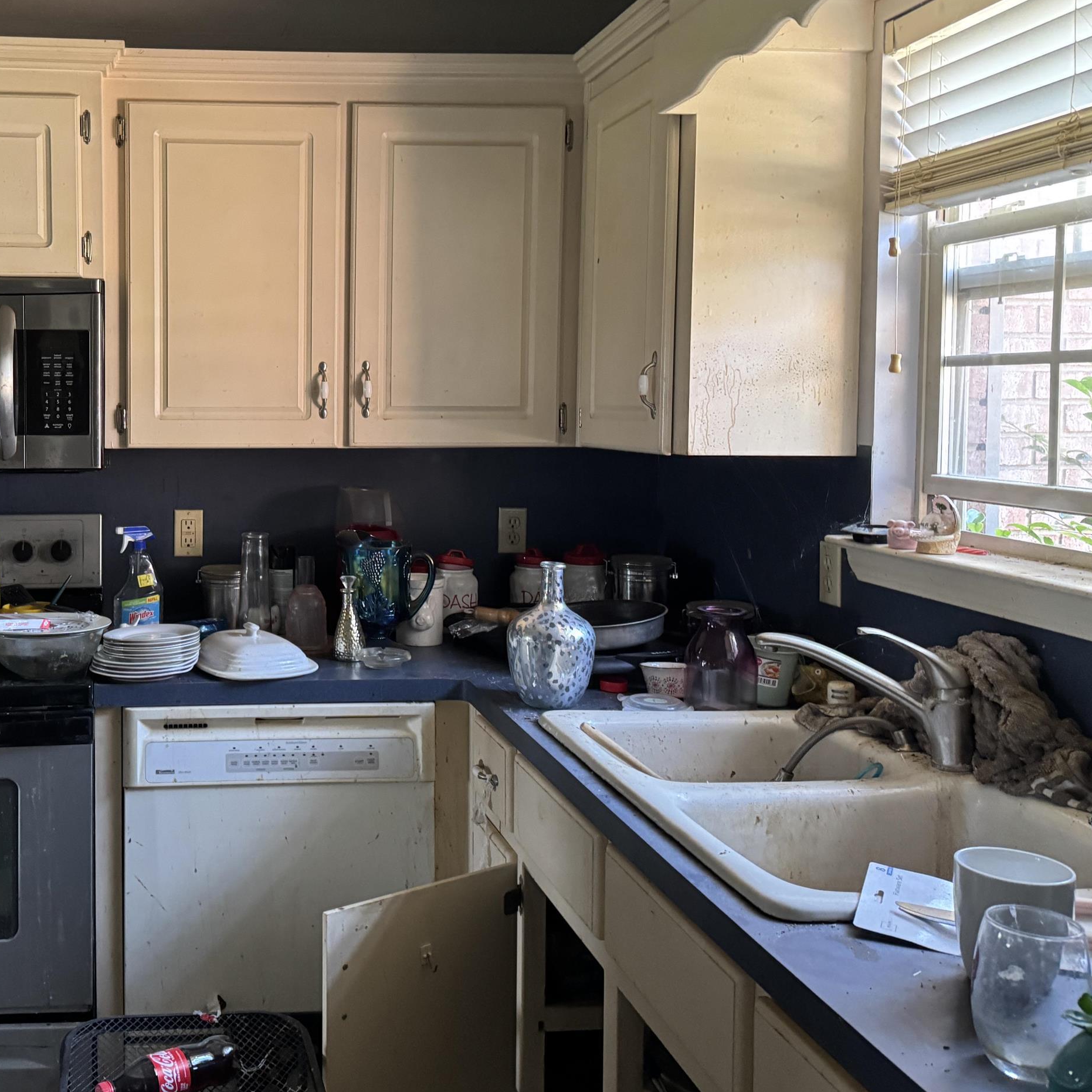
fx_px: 1249
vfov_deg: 46.9
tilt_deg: -2.1
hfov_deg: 45.0
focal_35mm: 35
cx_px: 228
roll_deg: +0.2
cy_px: 436
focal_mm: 6.76
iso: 640
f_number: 1.78
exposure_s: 1/60
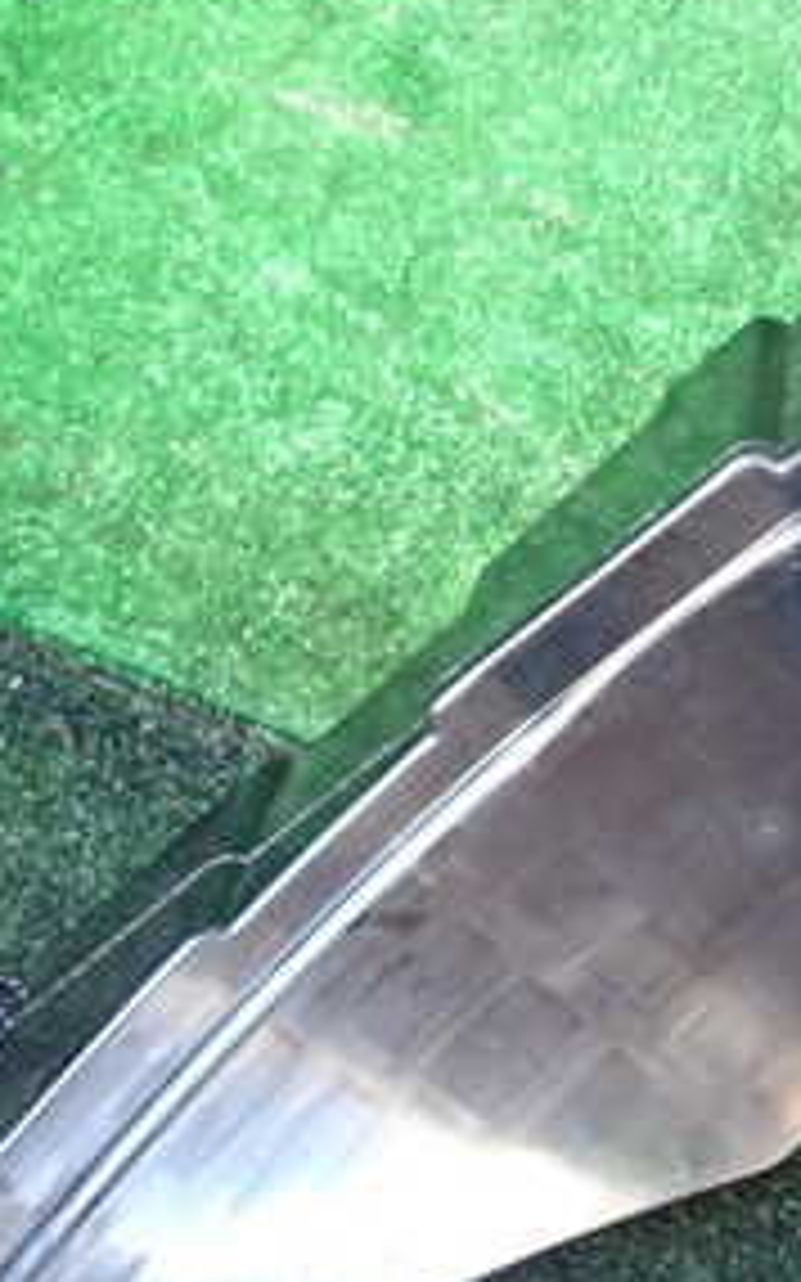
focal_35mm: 67
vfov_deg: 30.6
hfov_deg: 17.9
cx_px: 1084
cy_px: 549
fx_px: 2341
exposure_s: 1/30
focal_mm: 5.4
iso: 400
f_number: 2.3
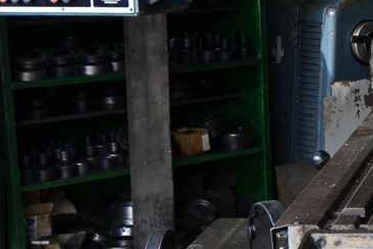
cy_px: 175
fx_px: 1223
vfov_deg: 11.6
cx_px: 612
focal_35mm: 118
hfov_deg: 15.5
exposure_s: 1/100
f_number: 9
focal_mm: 18
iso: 400
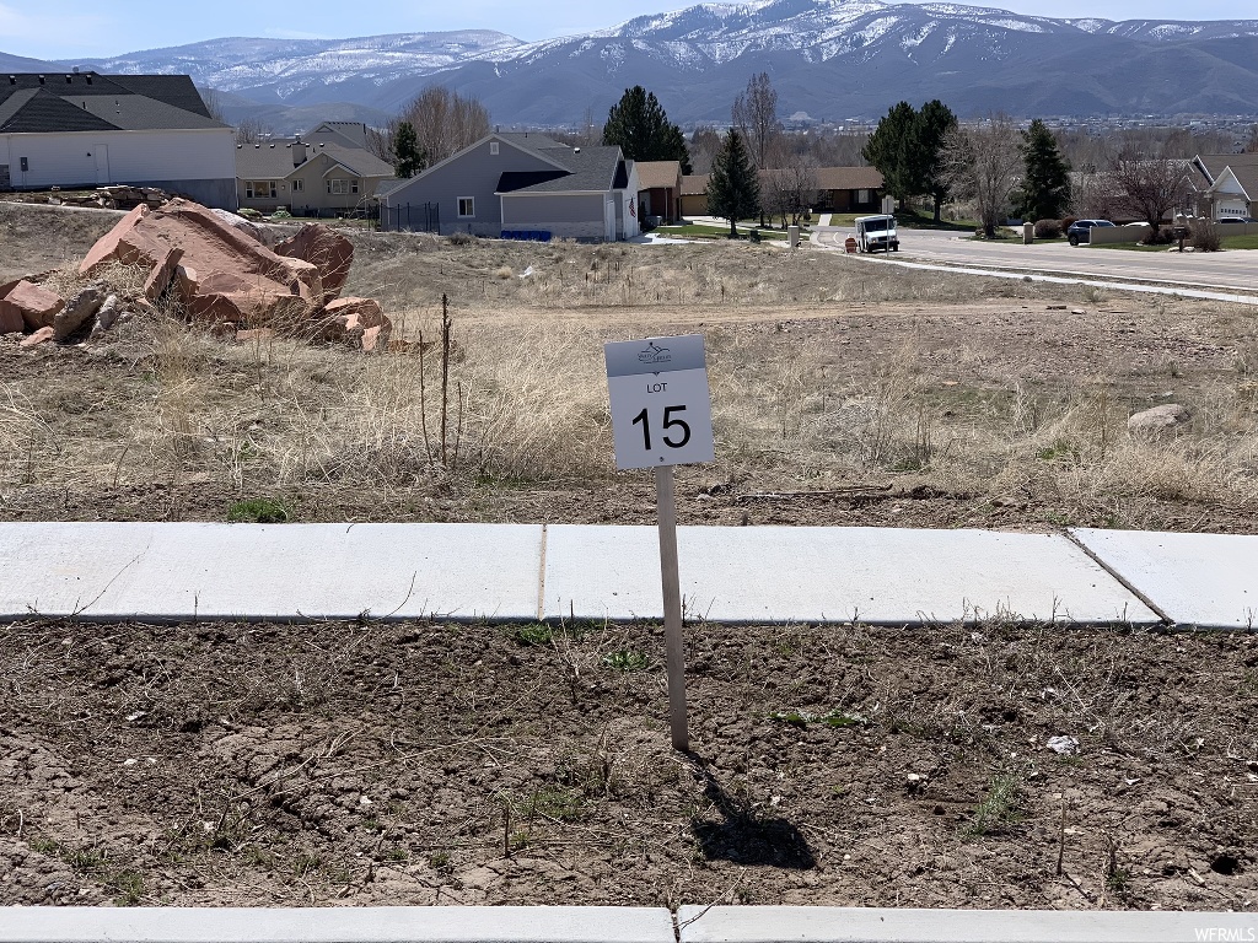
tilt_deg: -10.1
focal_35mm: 52
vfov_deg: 28.0
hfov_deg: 36.8
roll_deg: +1.5
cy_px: 472
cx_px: 629
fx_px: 1890
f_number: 2.4
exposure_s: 1/1653
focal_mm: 6
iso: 16
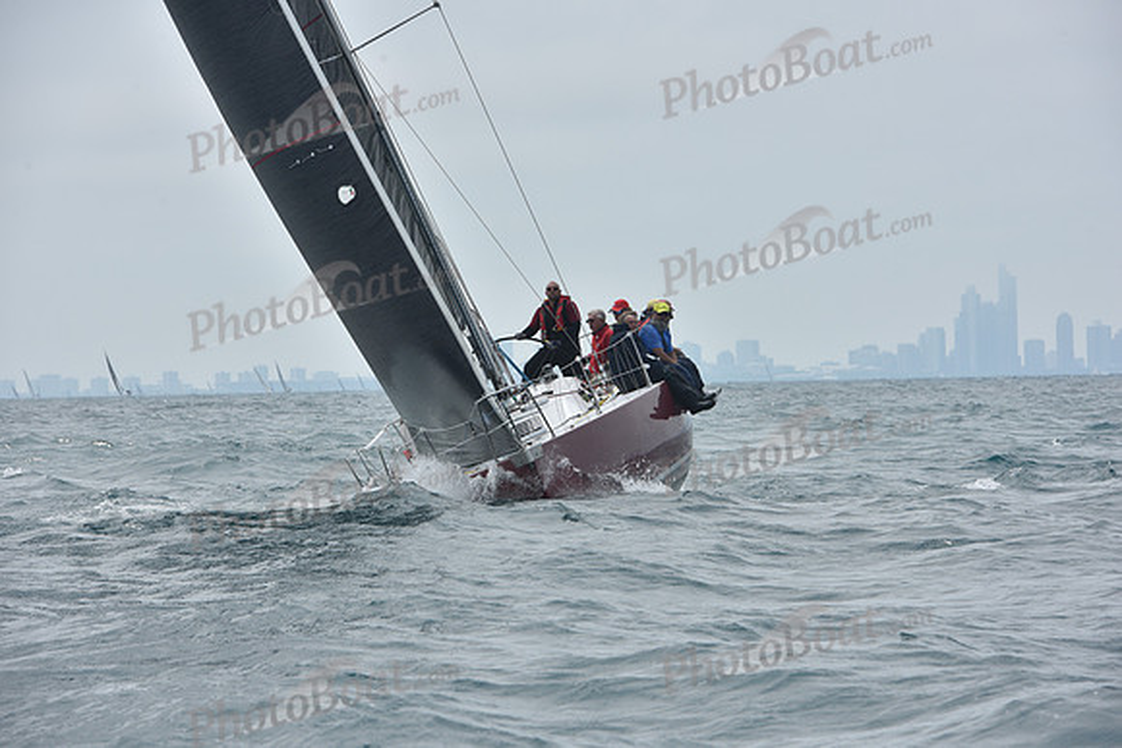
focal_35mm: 185
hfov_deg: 11.1
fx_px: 5767
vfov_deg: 7.4
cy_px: 374
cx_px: 561
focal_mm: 185
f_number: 11
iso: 250
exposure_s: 1/800
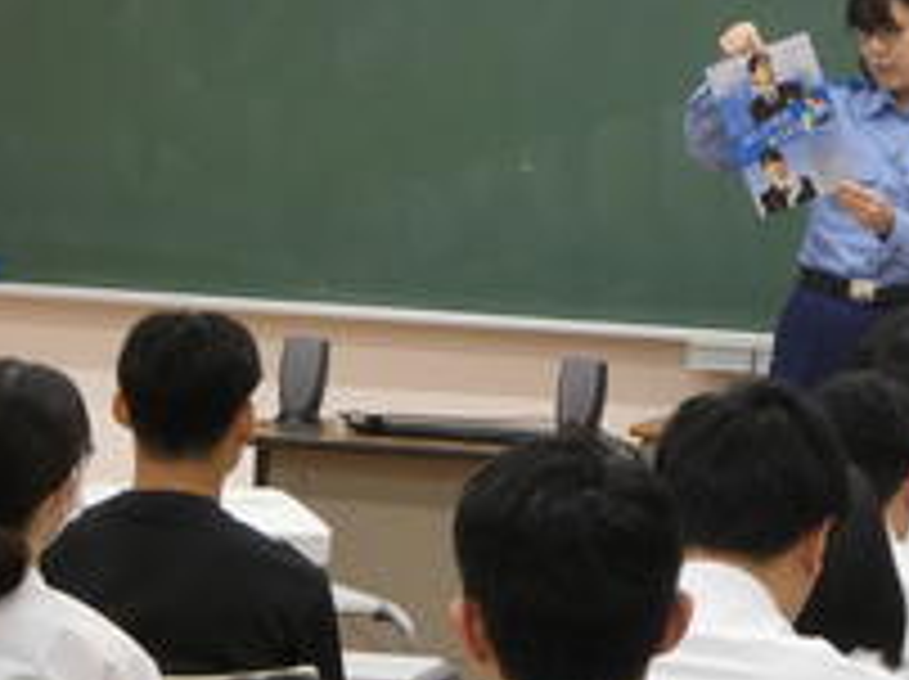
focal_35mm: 228
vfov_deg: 6.5
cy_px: 270
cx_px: 716
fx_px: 5980
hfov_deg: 8.7
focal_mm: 20.5
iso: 640
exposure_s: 1/80
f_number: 5
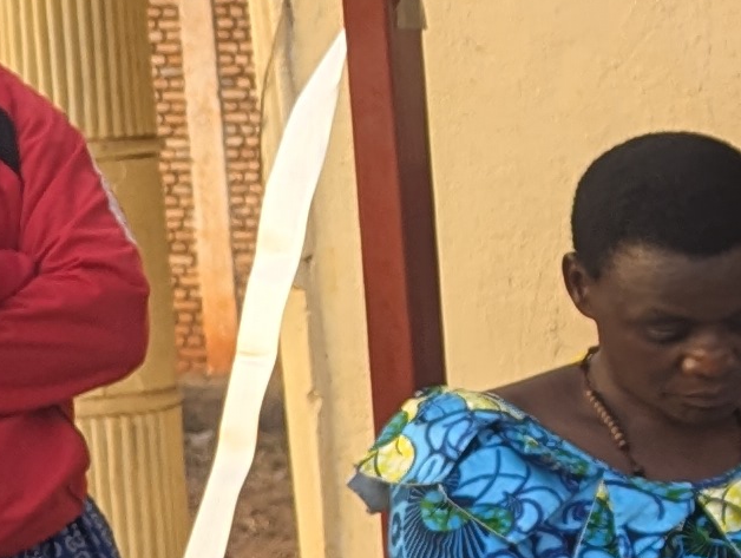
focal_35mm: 156
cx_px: 2242
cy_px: 323
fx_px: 3344
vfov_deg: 9.5
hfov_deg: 9.7
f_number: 1.85
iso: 38
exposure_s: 1/140
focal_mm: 6.81
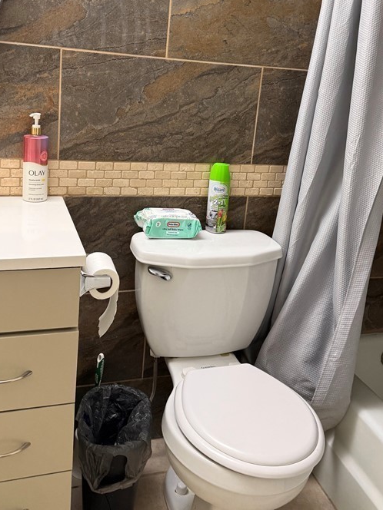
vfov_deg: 49.4
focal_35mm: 37
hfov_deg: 38.7
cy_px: 178
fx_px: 546
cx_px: 199
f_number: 1.78
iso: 250
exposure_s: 1/60.2
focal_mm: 6.76
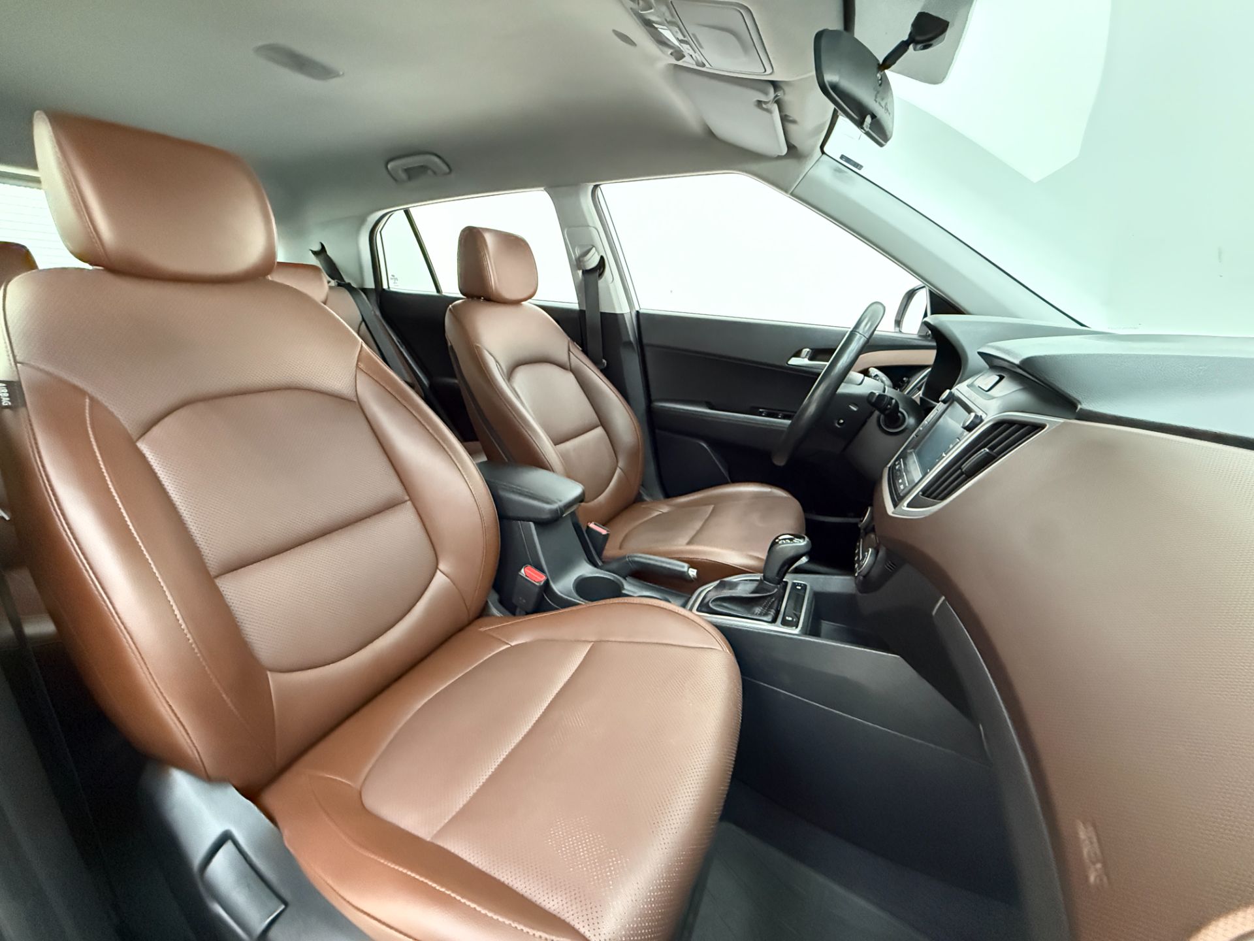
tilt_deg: -17.4
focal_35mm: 14
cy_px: 470
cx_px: 627
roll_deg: -0.5
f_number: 2.2
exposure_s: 1/60
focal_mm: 2.22
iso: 1250
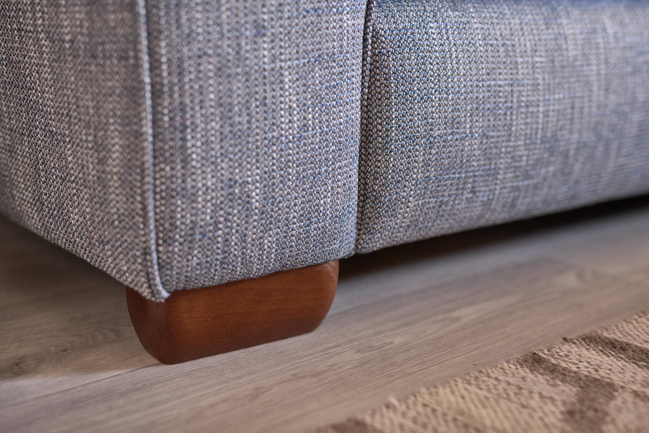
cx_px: 324
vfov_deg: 27.0
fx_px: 901
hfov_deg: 39.6
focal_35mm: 50
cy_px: 216
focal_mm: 50
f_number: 2.2
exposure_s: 1/15
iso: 250
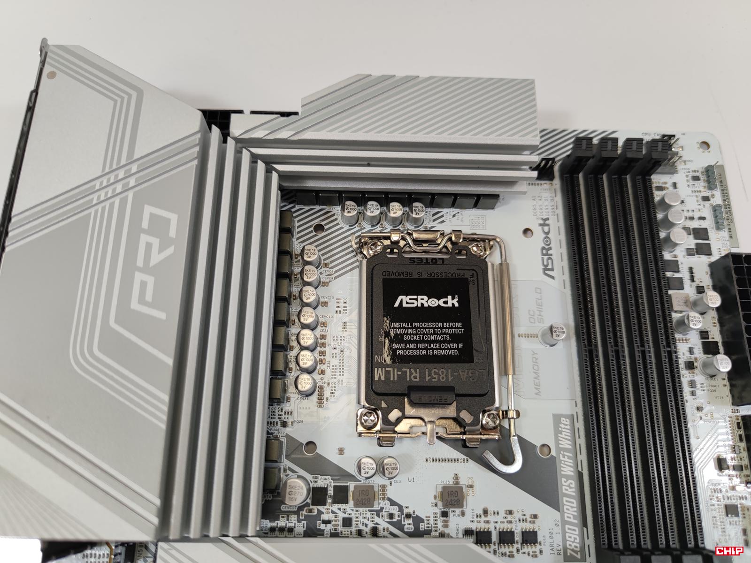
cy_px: 282
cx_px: 376
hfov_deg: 69.4
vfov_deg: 54.9
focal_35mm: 25
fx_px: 542
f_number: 1.85
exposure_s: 1/100
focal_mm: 6.78
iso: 60
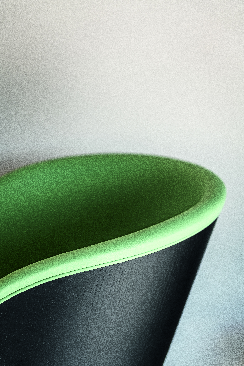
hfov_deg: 19.5
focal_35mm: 70
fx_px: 712
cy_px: 183
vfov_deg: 28.8
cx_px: 122
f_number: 3.5
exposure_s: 1/200
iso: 200
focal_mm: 70
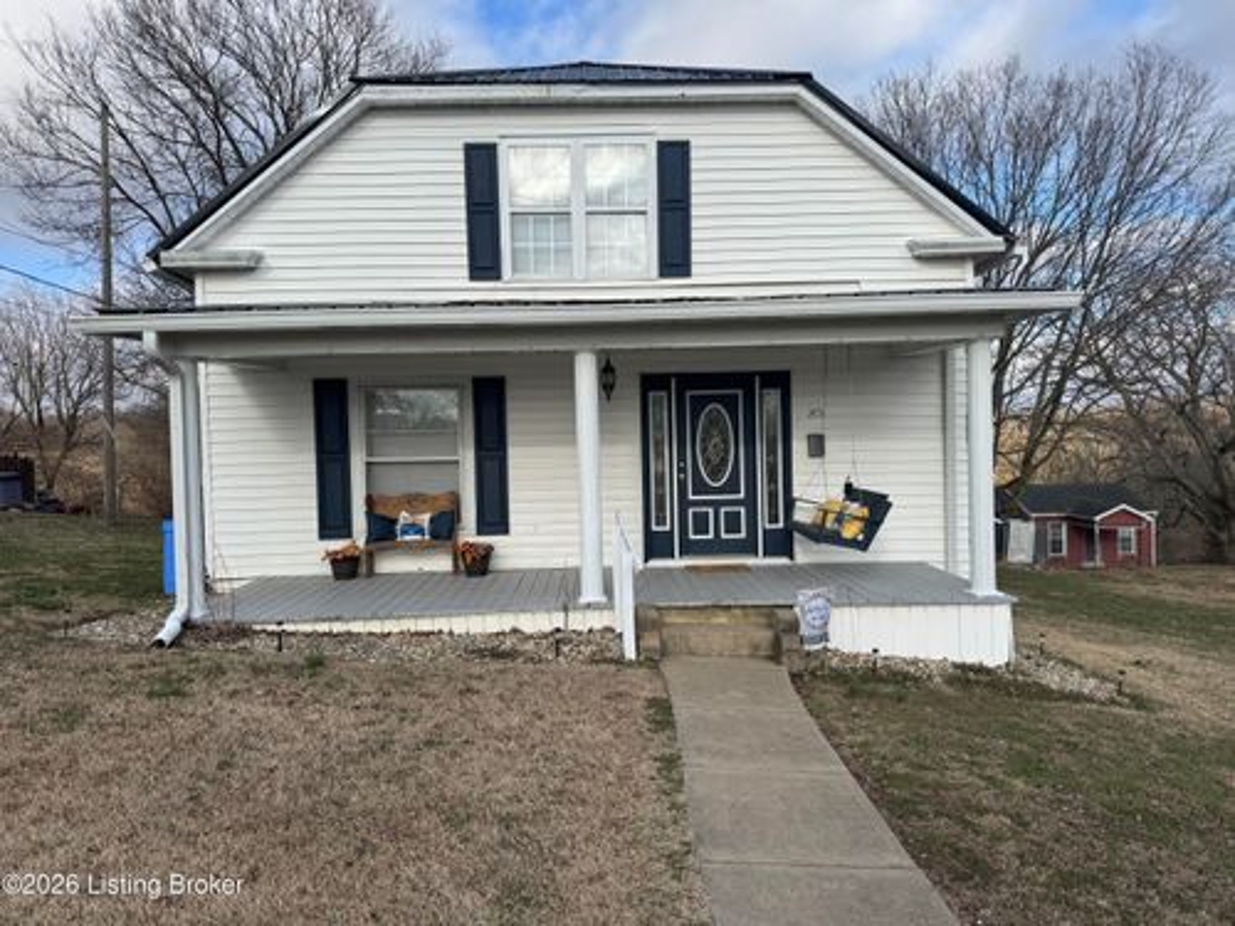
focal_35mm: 24
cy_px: 463
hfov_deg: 71.6
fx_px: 856
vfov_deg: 56.8
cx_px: 618
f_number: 1.78
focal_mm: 6.76
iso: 80
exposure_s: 1/3096
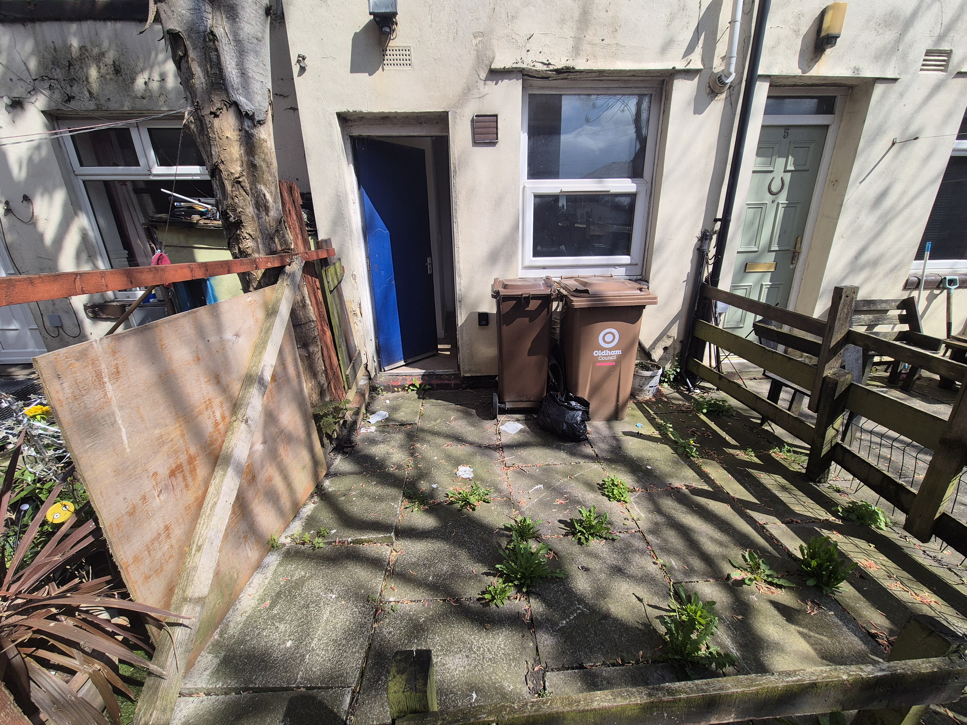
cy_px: 362
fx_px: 363
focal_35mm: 13
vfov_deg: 89.9
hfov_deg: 106.2
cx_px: 484
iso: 50
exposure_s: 1/1872
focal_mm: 2.2
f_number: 2.2
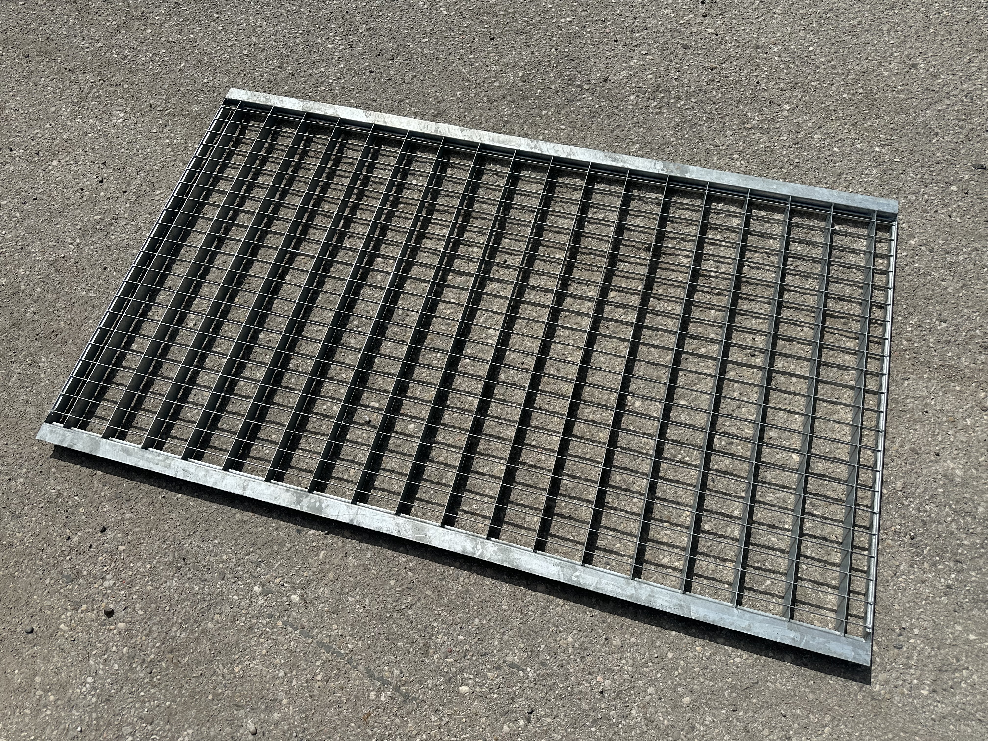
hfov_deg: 71.6
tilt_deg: -65.4
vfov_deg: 56.8
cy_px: 370
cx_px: 494
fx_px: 685
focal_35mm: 24
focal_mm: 6.86
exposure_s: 1/9709
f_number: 1.78
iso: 80
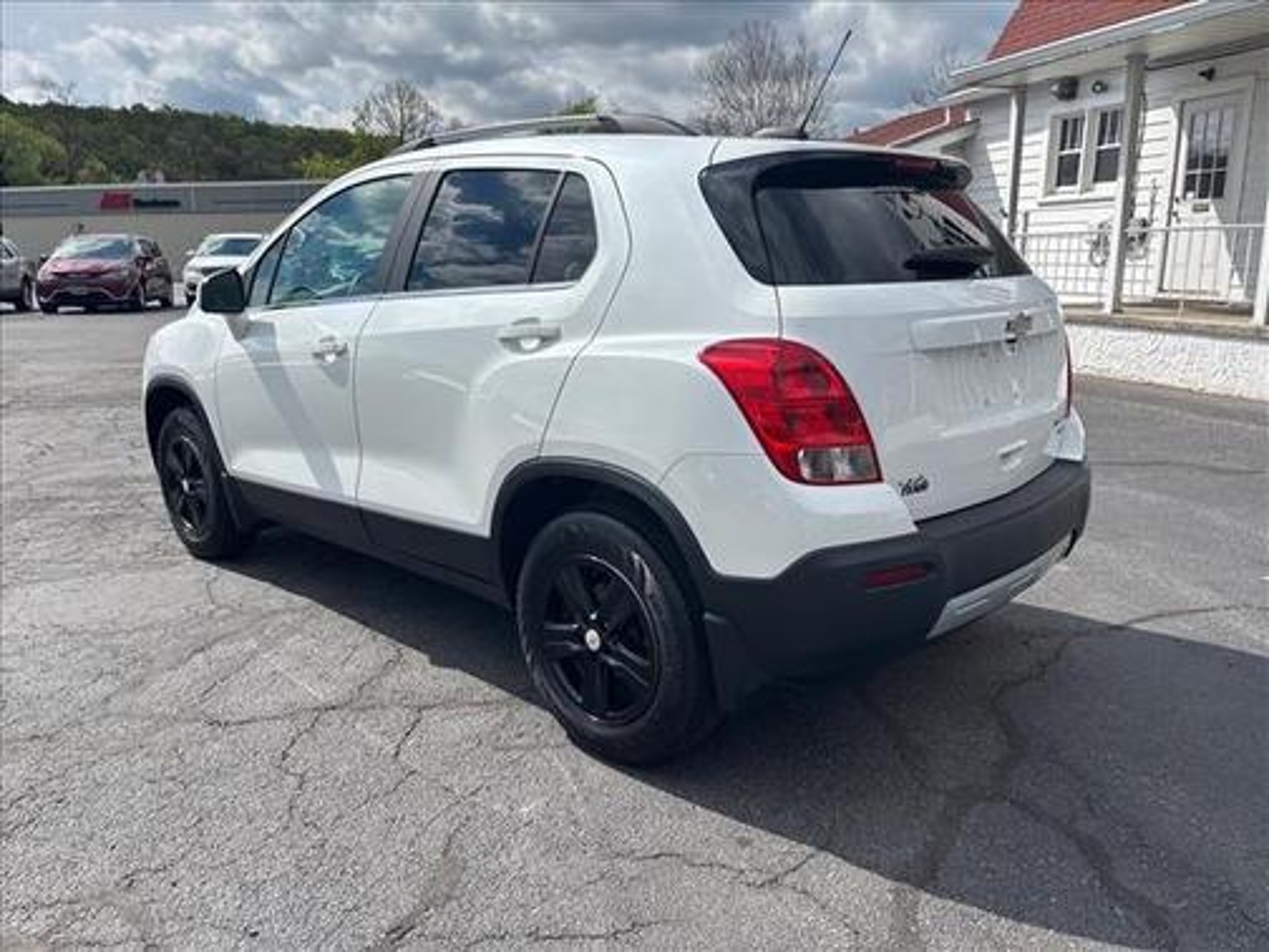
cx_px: 634
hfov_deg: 67.3
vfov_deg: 53.1
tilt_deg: -13.0
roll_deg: +0.9
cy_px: 476
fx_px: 953
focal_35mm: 26
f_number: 1.6
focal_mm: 5.96
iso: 50
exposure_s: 1/5952
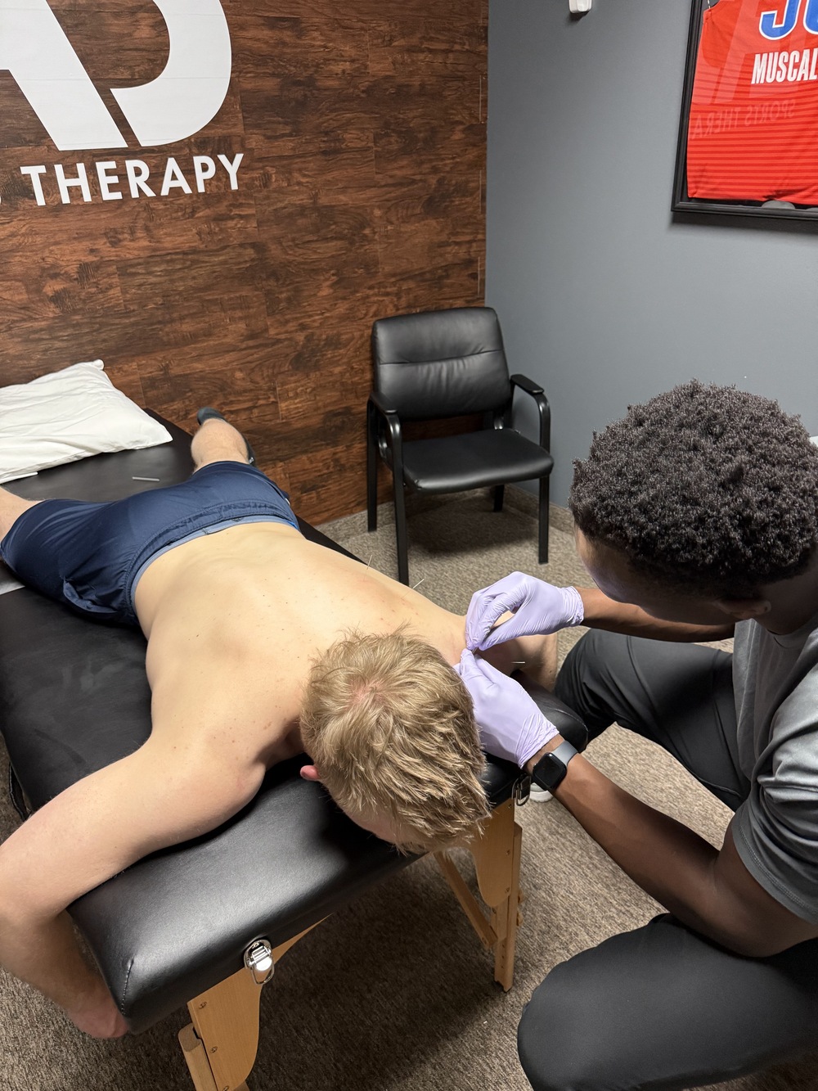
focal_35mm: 24
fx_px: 756
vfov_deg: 71.6
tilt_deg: -30.4
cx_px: 409
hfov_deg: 56.8
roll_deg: +1.6
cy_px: 546
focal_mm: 6.76
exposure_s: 1/60
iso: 400
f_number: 1.78
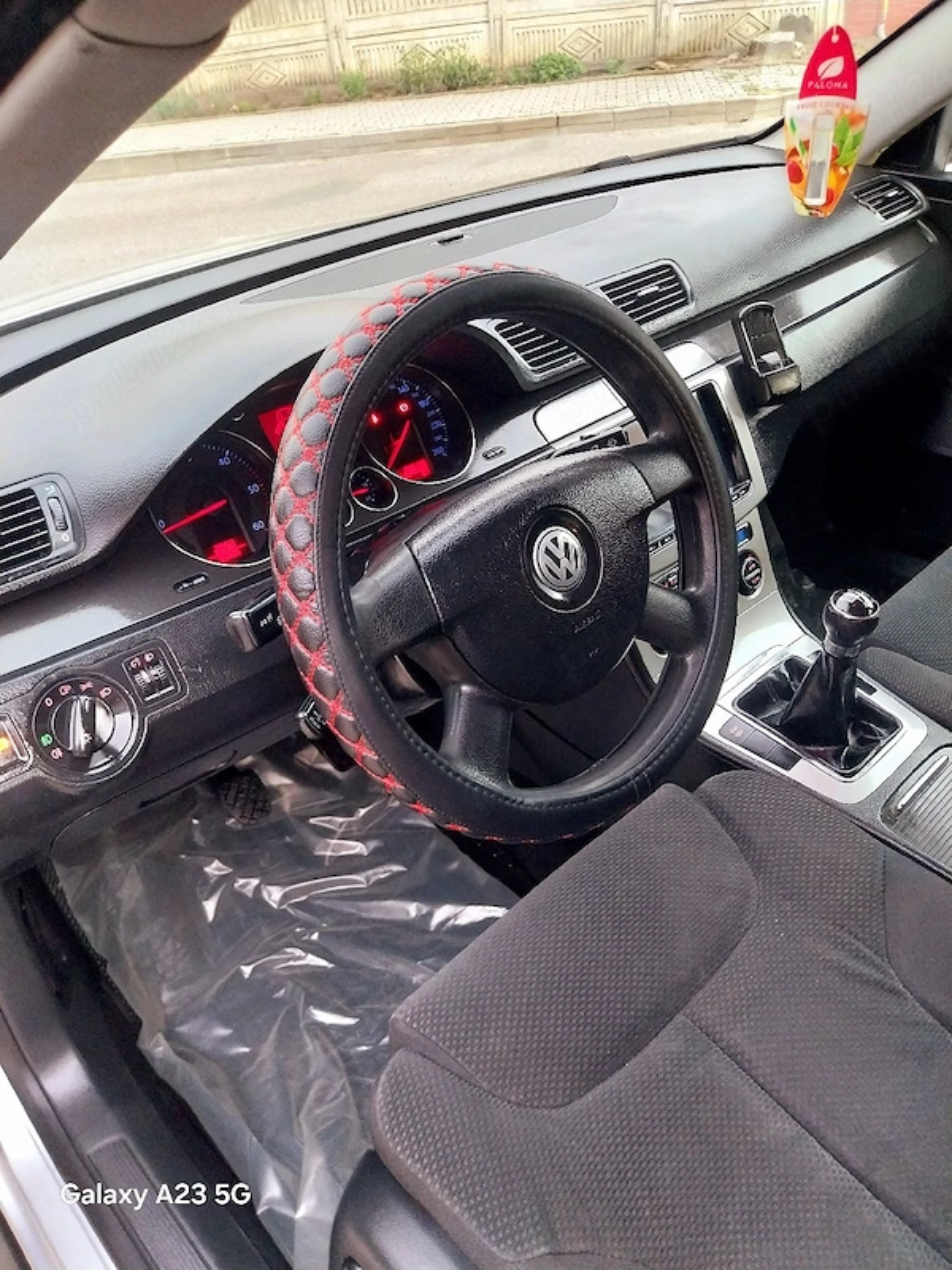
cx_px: 476
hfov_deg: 53.1
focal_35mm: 26
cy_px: 635
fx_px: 953
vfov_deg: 67.3
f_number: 1.8
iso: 320
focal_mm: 4
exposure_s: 1/33
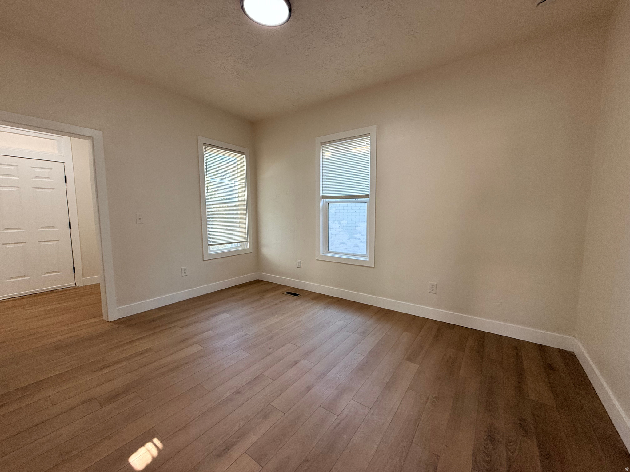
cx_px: 315
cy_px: 236
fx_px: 255
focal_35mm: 14
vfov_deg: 85.7
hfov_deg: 102.1
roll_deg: -0.6
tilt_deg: -5.1
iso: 100
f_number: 2.2
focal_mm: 2.22
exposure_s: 1/120
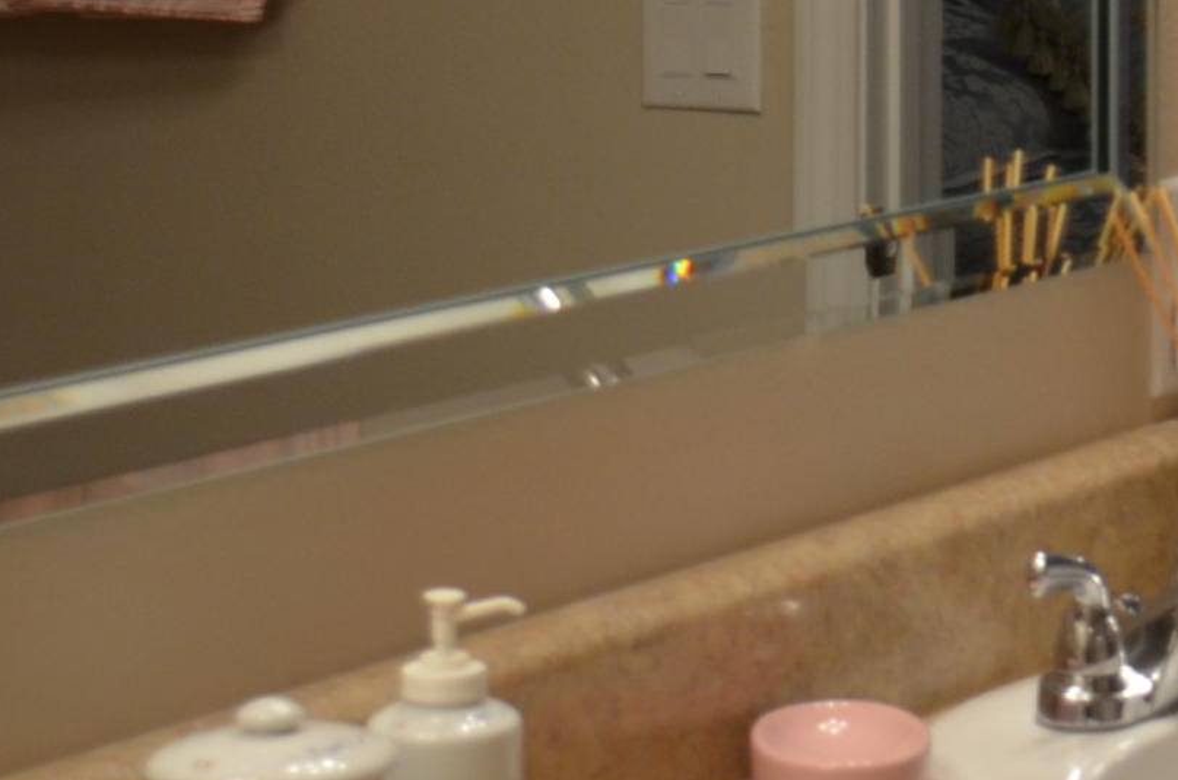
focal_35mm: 145
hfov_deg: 13.6
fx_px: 4734
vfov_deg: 9.3
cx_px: 1546
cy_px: -23
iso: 400
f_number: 4.2
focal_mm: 26
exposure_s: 1/80
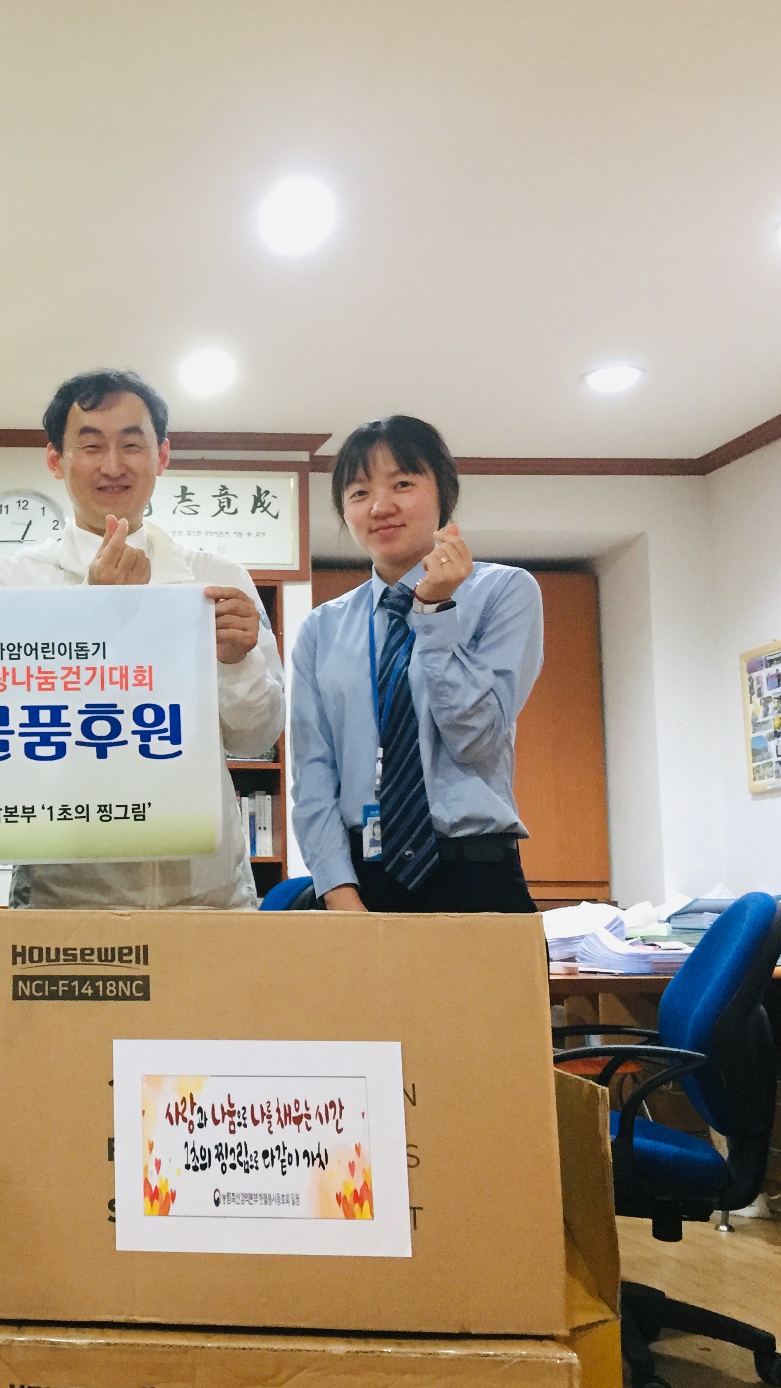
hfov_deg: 26.2
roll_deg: -0.4
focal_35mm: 43
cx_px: -6
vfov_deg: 47.4
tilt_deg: +6.5
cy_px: 693
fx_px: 1583
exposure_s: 1/30
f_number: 2.2
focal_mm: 4.15
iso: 160
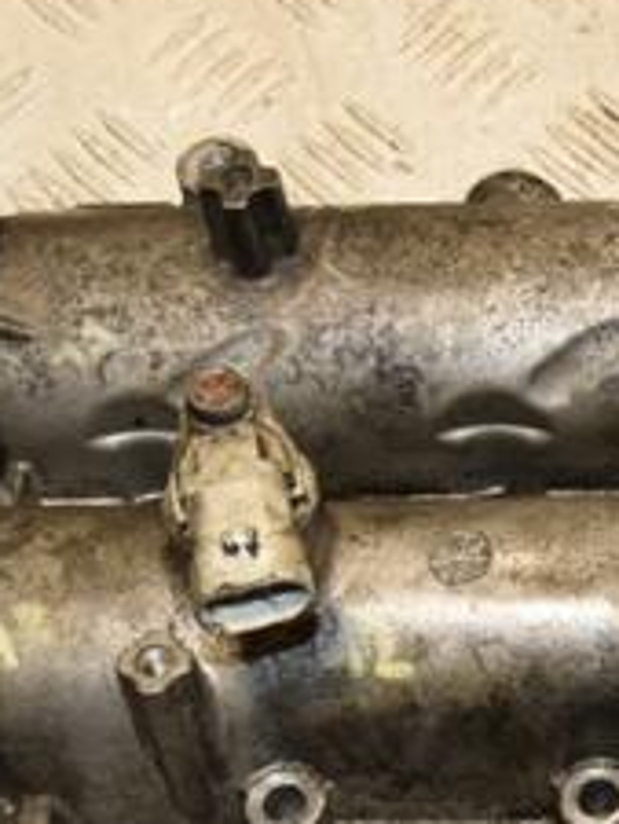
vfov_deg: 19.6
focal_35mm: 100
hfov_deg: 14.4
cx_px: 736
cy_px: 560
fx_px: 2382
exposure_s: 1/200
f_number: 8
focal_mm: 26
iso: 800
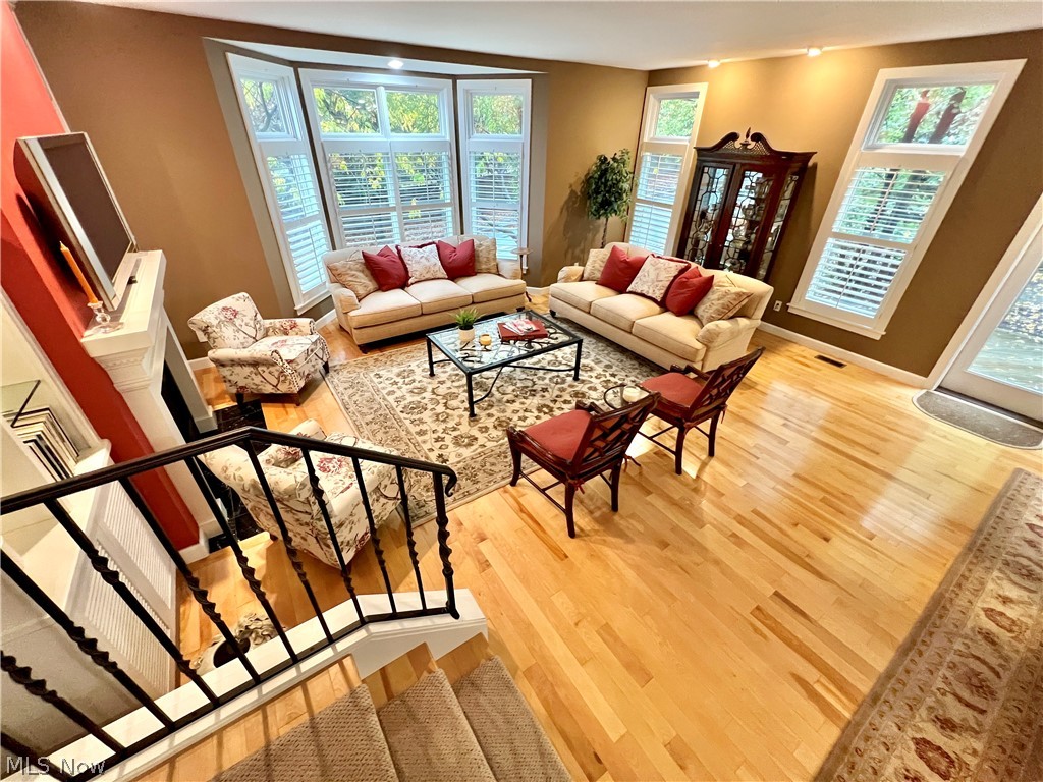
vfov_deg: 89.9
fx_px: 392
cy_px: 391
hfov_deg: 106.2
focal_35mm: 13
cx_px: 522
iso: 500
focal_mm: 1.57
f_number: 1.8
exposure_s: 1/60
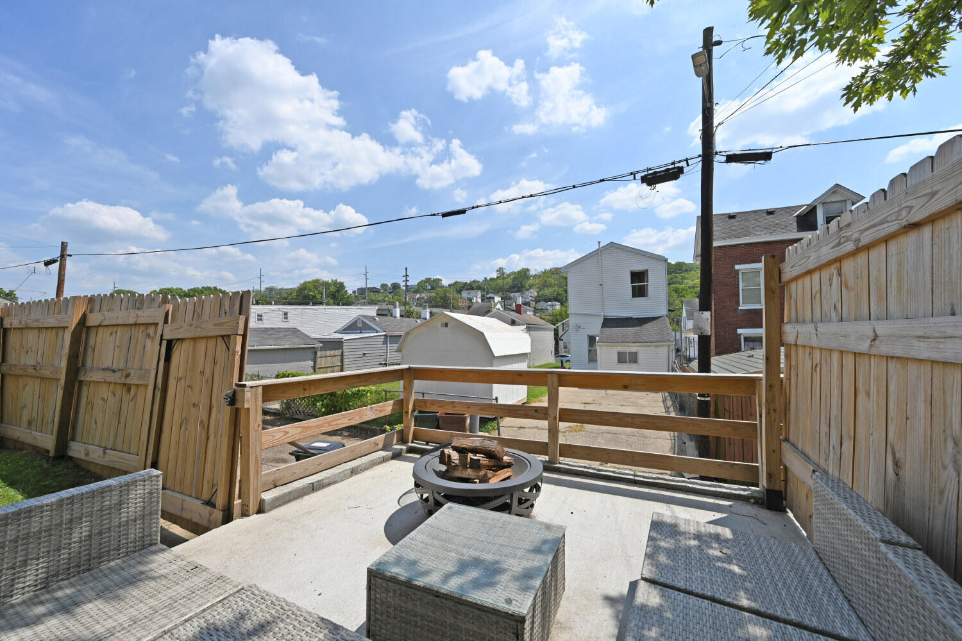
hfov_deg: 104.3
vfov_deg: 81.2
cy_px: 320
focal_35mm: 14
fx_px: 374
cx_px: 481
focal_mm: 14
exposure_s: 1/500
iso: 100
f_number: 8
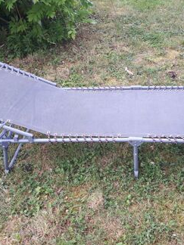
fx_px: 283
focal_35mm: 40
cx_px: 104
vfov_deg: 46.8
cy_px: 122
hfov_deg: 35.9
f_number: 1.9
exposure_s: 1/33
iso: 40
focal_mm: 3.6
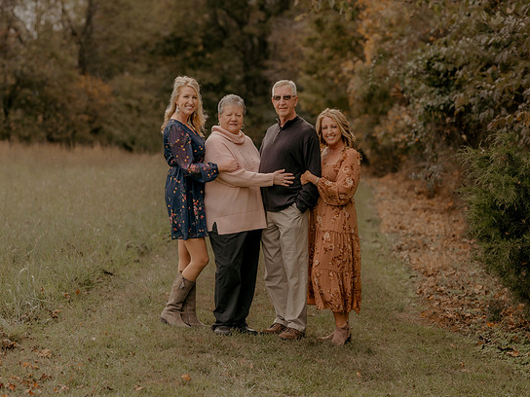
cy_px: 205
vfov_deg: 14.5
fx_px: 1562
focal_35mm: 102
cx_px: 244
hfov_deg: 19.3
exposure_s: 1/800
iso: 125
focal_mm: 85
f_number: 2.8
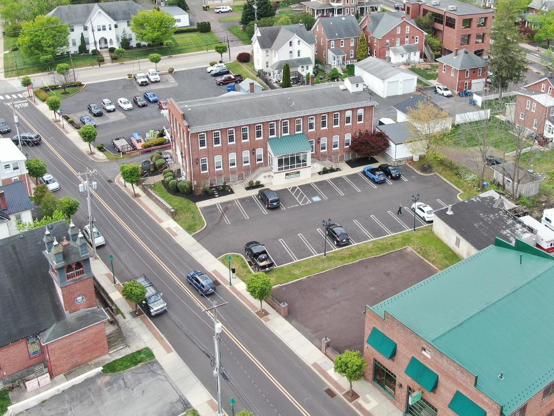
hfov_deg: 48.9
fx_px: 608
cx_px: 305
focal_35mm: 38
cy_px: 142
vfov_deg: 37.4
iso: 100
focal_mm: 4.39
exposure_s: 1/400
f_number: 2.8
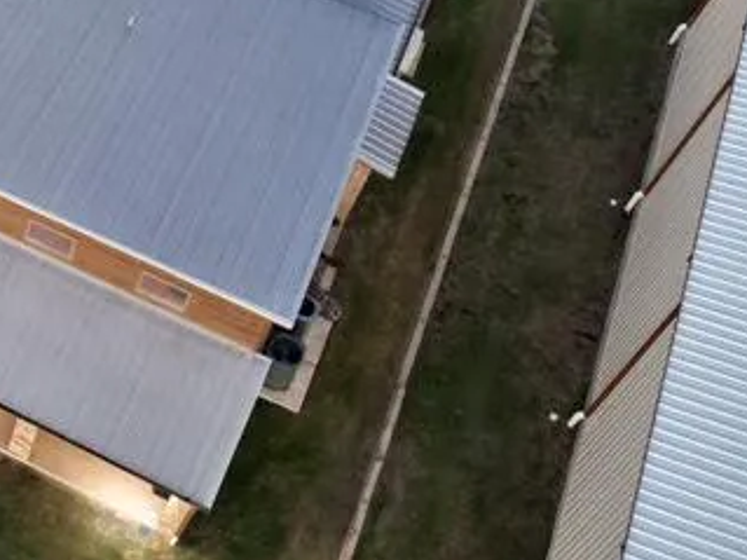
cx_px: -307
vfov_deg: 18.6
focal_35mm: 77
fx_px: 1661
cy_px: -14
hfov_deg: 21.9
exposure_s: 1/15
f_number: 1.7
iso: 260
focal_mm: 6.72
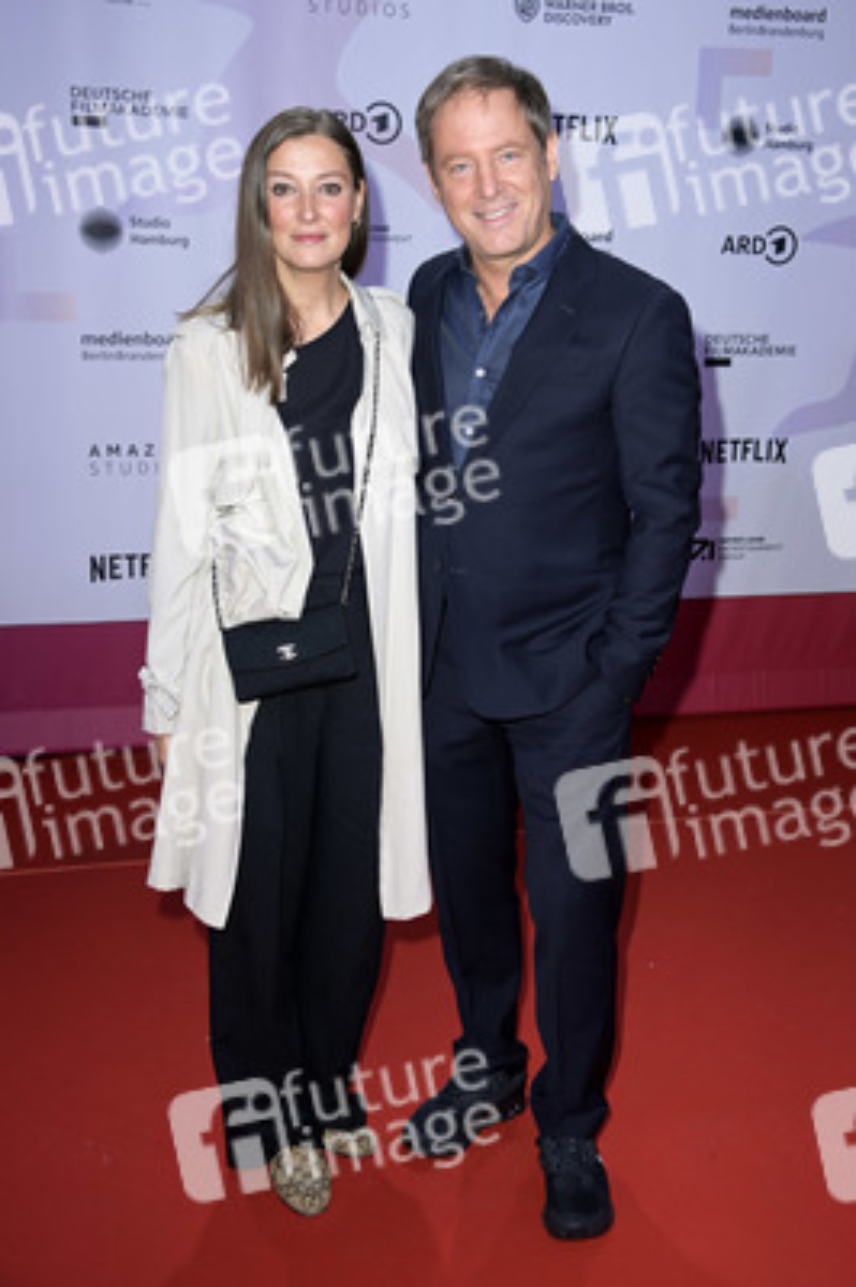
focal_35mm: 40
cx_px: 428
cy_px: 644
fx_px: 1429
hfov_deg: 33.3
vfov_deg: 48.5
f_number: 5.6
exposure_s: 1/250
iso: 400
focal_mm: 40
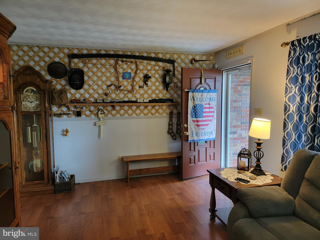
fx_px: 222
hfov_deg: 71.6
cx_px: 160
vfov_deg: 56.8
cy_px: 120
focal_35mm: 24
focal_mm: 6.7
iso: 200
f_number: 1.8
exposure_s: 1/40
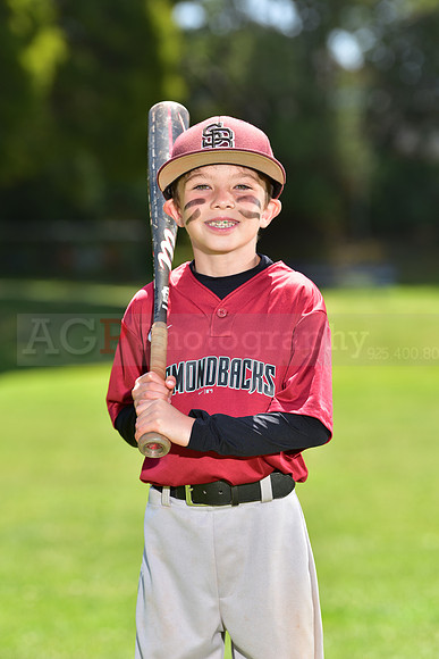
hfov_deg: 8.1
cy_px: 330
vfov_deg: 12.1
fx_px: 3107
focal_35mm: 170
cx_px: 220
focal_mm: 170
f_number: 5
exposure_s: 1/200
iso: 80
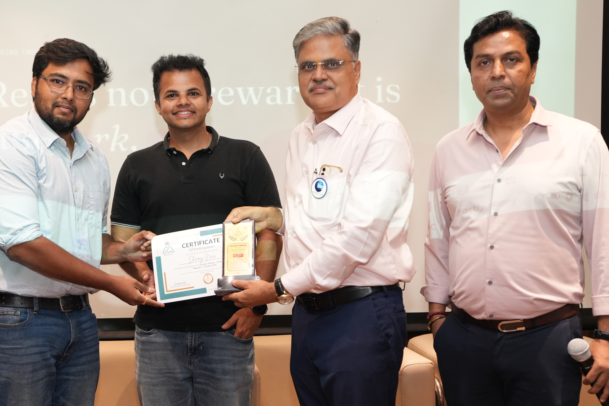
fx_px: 897
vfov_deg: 25.5
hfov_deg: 37.2
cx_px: 212
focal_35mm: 53
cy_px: 245
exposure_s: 1/125
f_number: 2.8
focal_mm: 34
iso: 1600
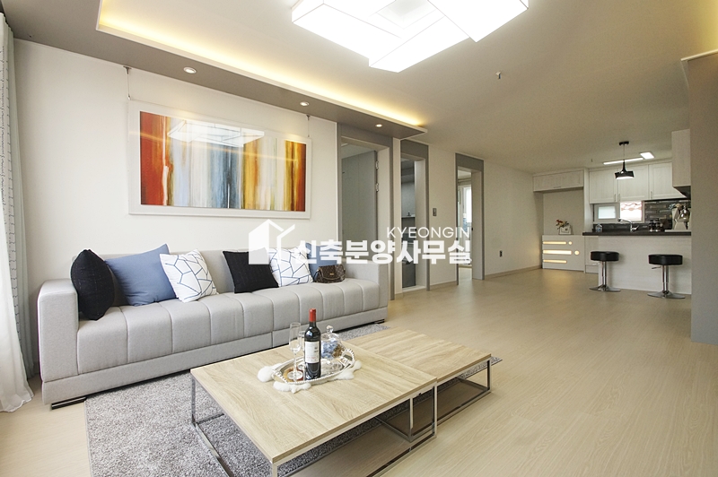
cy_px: 238
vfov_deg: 77.2
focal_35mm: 15
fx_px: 299
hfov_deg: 100.4
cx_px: 359
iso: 800
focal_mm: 10
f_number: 9
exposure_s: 1/60
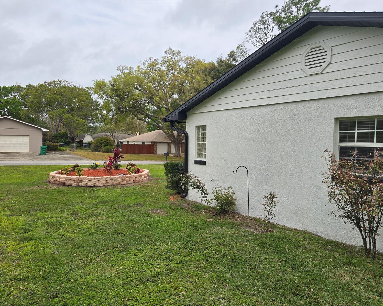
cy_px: 153
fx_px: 272
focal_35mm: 24
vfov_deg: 58.8
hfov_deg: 70.3
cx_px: 194
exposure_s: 1/400
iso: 12
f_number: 1.7
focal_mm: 6.3
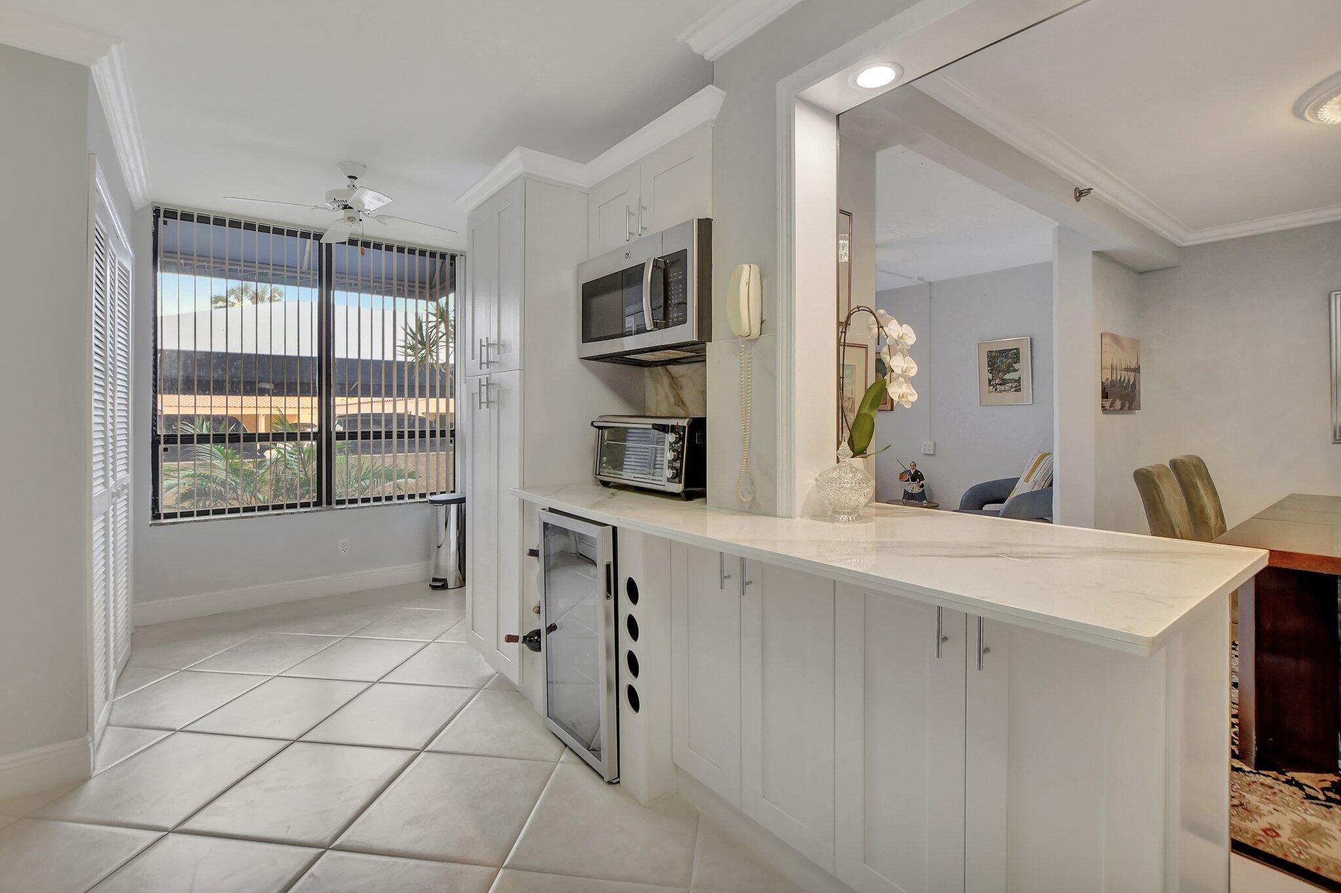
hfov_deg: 100.4
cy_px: 446
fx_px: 558
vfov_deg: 77.3
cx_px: 670
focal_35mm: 15
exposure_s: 1/13
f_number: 8
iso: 1000
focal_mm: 10
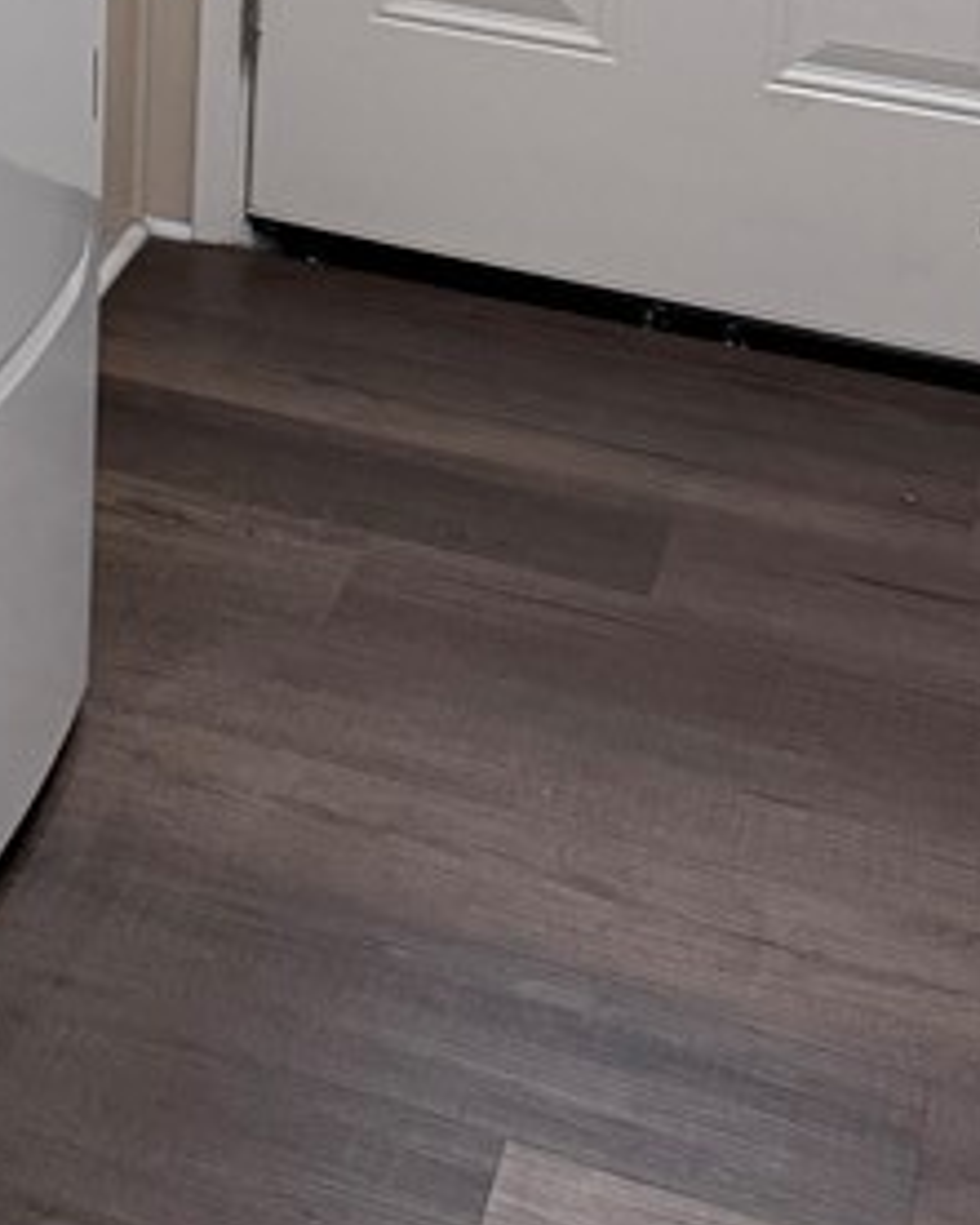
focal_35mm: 87
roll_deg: -0.2
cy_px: -635
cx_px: -630
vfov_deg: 19.1
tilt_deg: -7.9
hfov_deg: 15.8
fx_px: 3152
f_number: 1.78
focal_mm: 6.76
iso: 250
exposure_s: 1/60
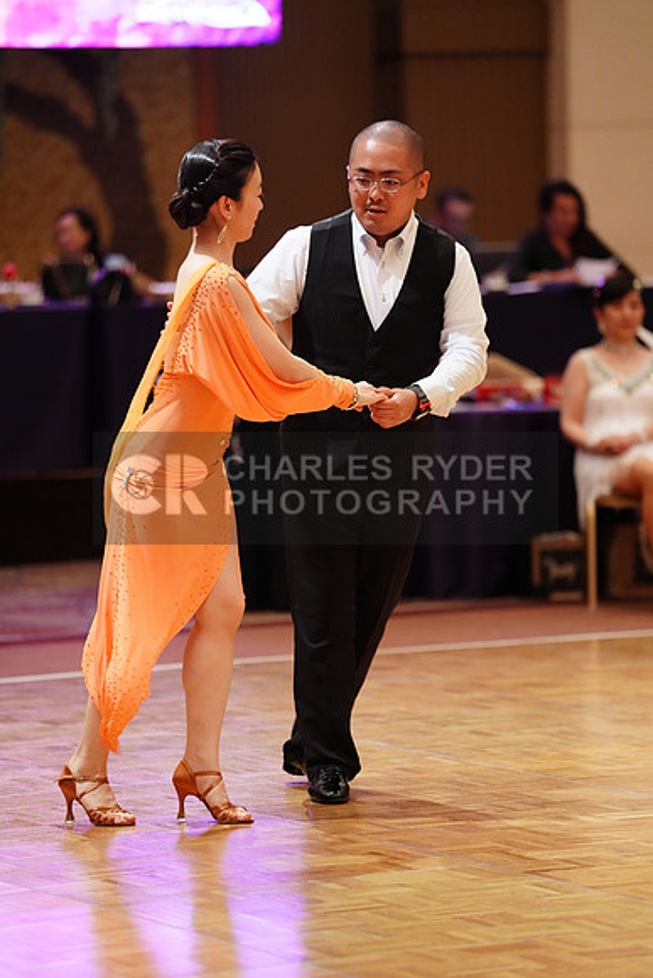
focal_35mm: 167
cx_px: 326
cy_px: 489
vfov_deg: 12.3
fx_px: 4541
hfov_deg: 8.2
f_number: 2.8
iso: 3200
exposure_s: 1/250
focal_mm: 167
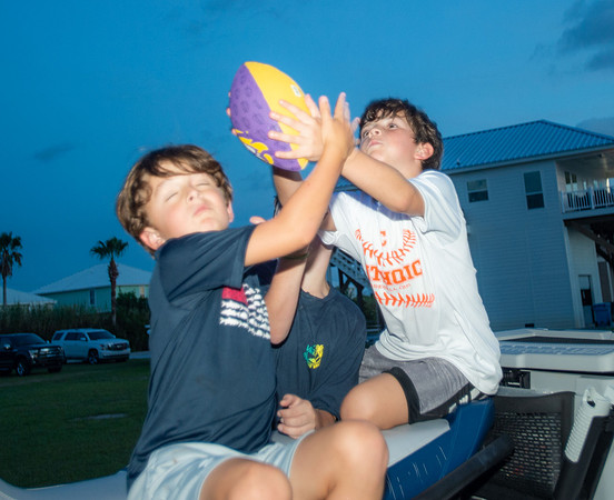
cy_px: 117
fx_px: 896
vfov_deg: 30.6
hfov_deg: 37.7
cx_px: 371
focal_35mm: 49
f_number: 2.8
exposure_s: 1/100
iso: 640
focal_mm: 28
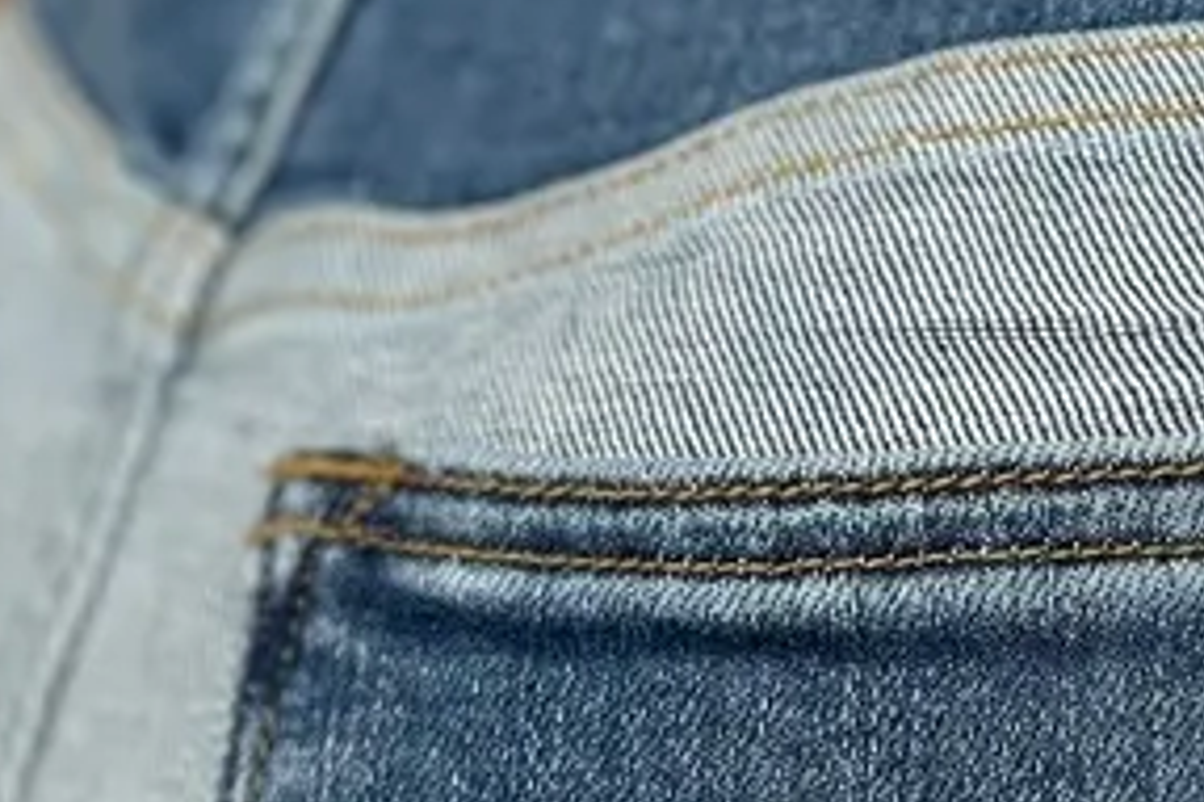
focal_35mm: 113
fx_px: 3777
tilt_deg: -10.3
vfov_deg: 11.9
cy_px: 924
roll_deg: -2.2
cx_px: 977
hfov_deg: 17.9
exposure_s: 1/149
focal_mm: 5.7
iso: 32
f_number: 1.5
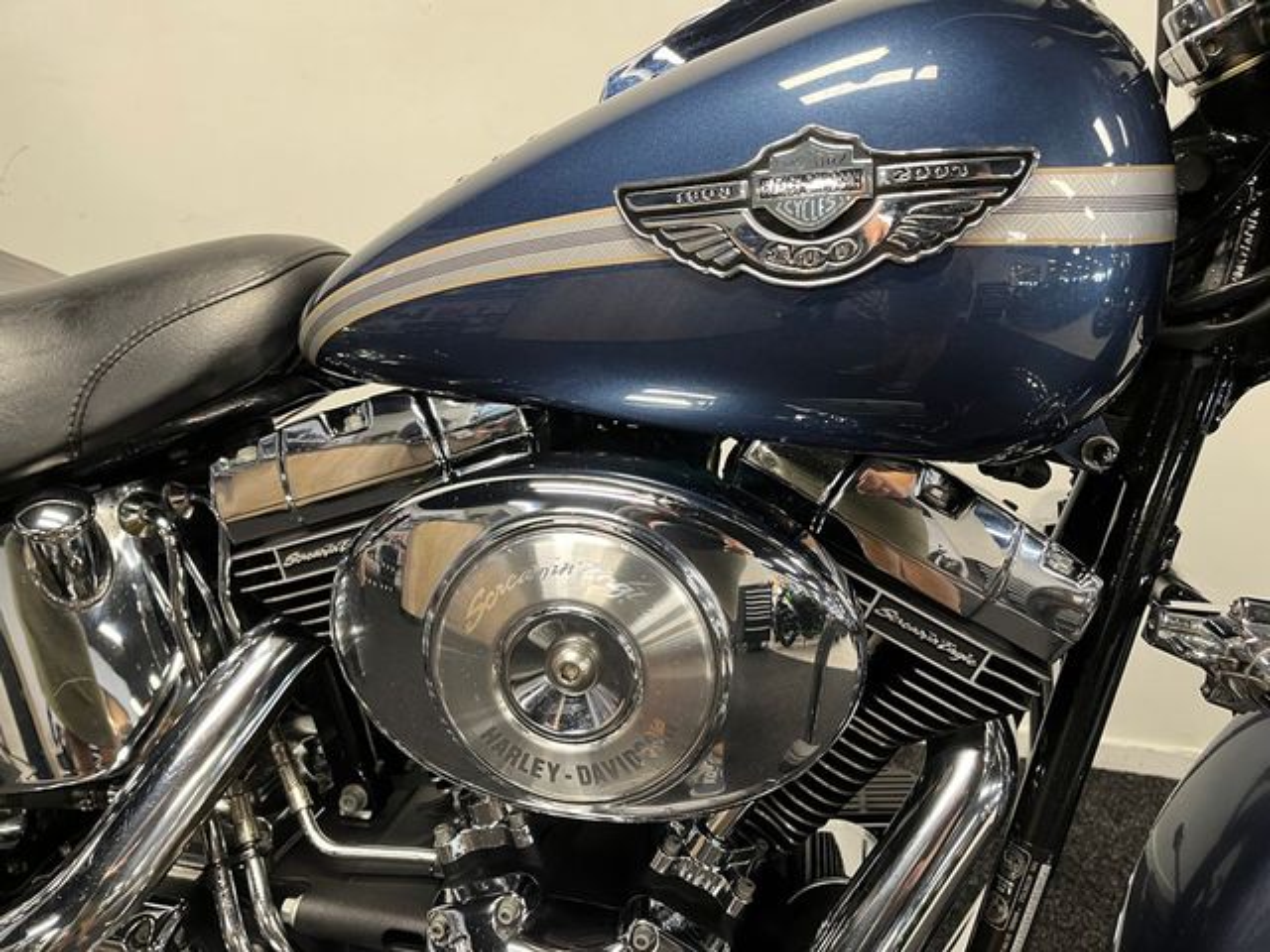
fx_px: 954
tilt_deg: -19.6
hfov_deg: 67.3
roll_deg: -4.6
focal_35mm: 26
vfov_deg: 53.1
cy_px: 476
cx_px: 635
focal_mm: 5.1
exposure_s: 1/50
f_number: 1.6
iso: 250
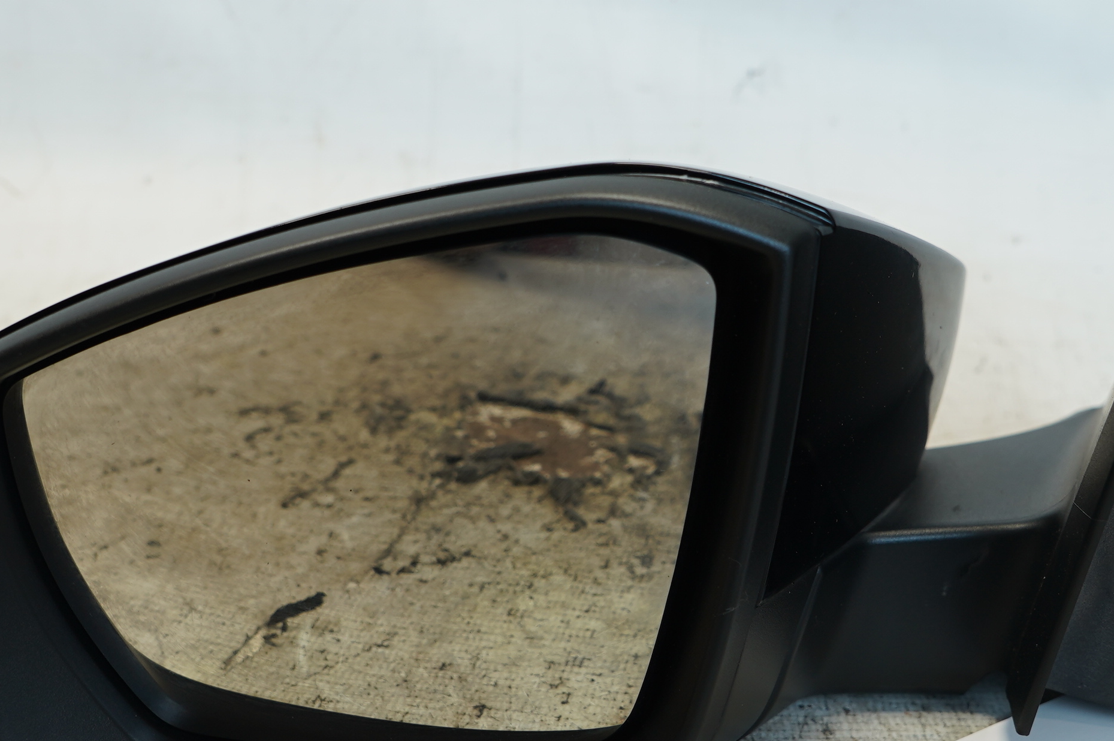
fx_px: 1700
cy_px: 446
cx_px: 699
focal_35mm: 55
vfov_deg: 24.5
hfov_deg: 36.1
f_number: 4
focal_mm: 23
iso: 200
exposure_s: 1/60
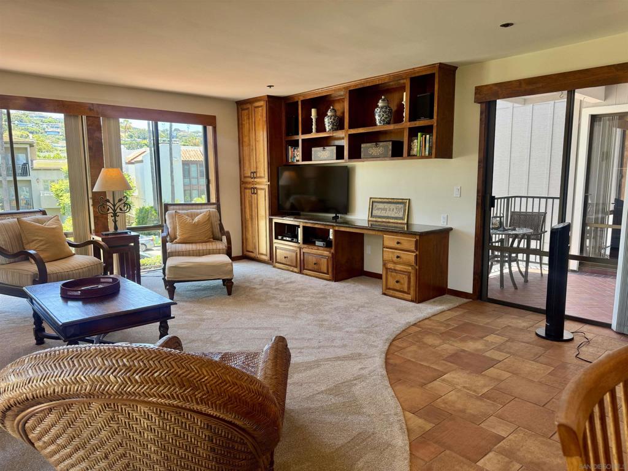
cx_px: 314
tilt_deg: -8.4
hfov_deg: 71.6
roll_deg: +0.0
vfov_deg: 56.8
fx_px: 435
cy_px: 236
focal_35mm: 24
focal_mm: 6.76
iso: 64
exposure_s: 1/120
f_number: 1.78
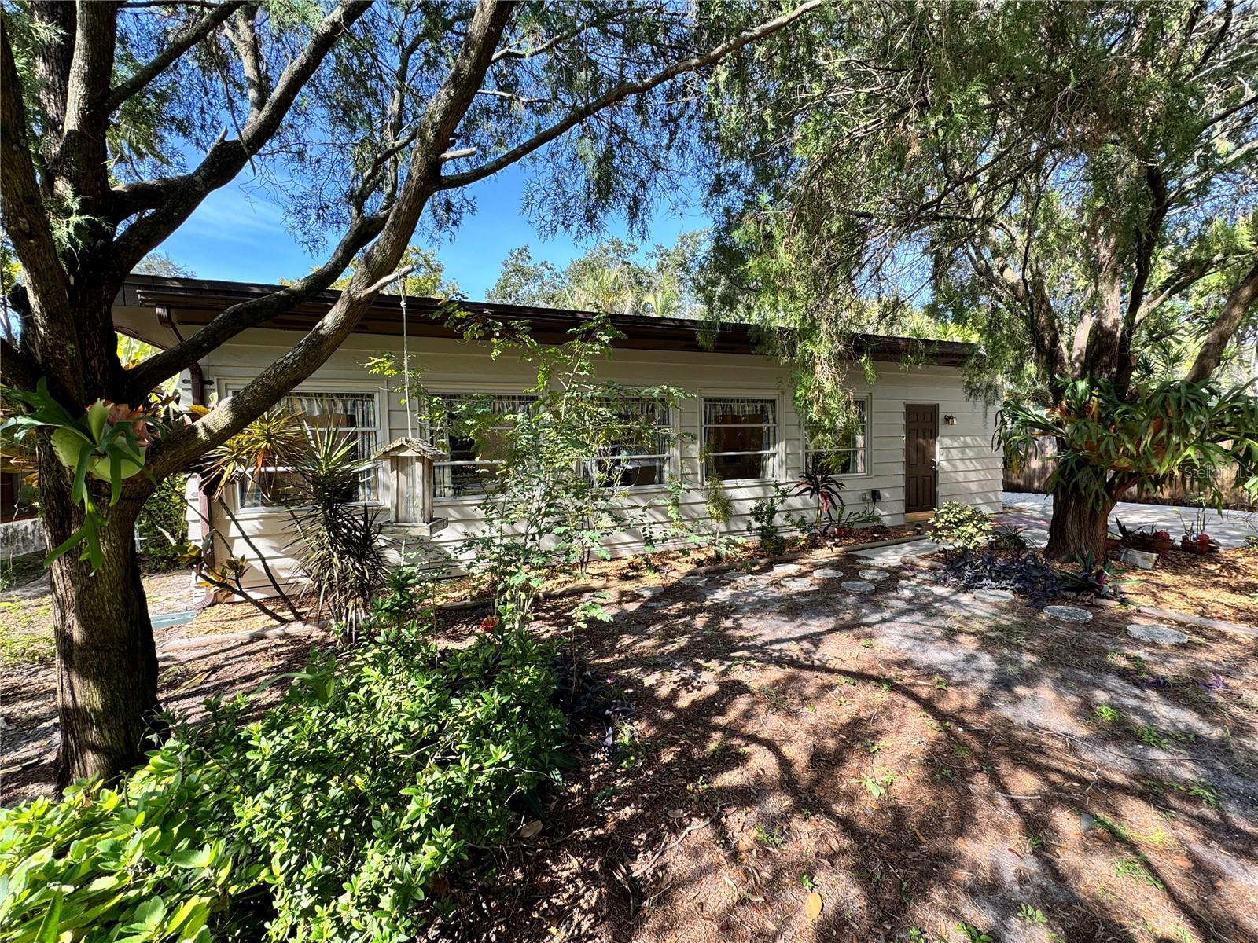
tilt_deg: -3.5
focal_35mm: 14
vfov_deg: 85.7
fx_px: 509
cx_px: 629
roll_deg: +1.3
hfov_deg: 102.1
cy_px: 472
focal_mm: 2.22
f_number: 2.2
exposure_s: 1/218
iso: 40
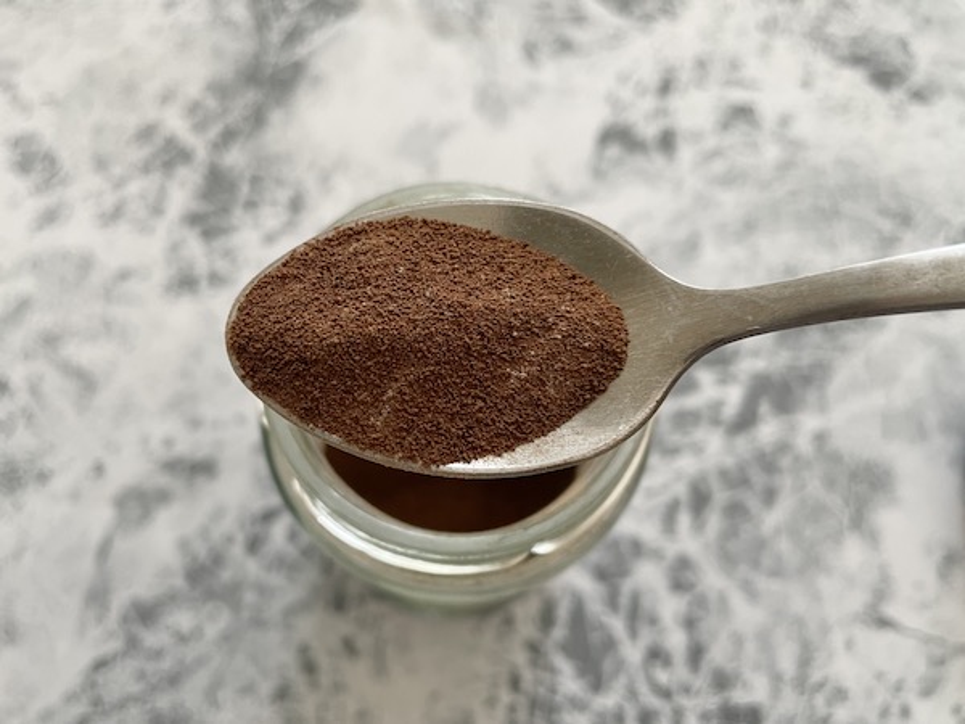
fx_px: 725
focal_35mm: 26
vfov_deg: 53.1
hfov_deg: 67.3
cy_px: 362
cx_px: 482
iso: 160
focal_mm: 4.2
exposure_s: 1/60
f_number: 1.6
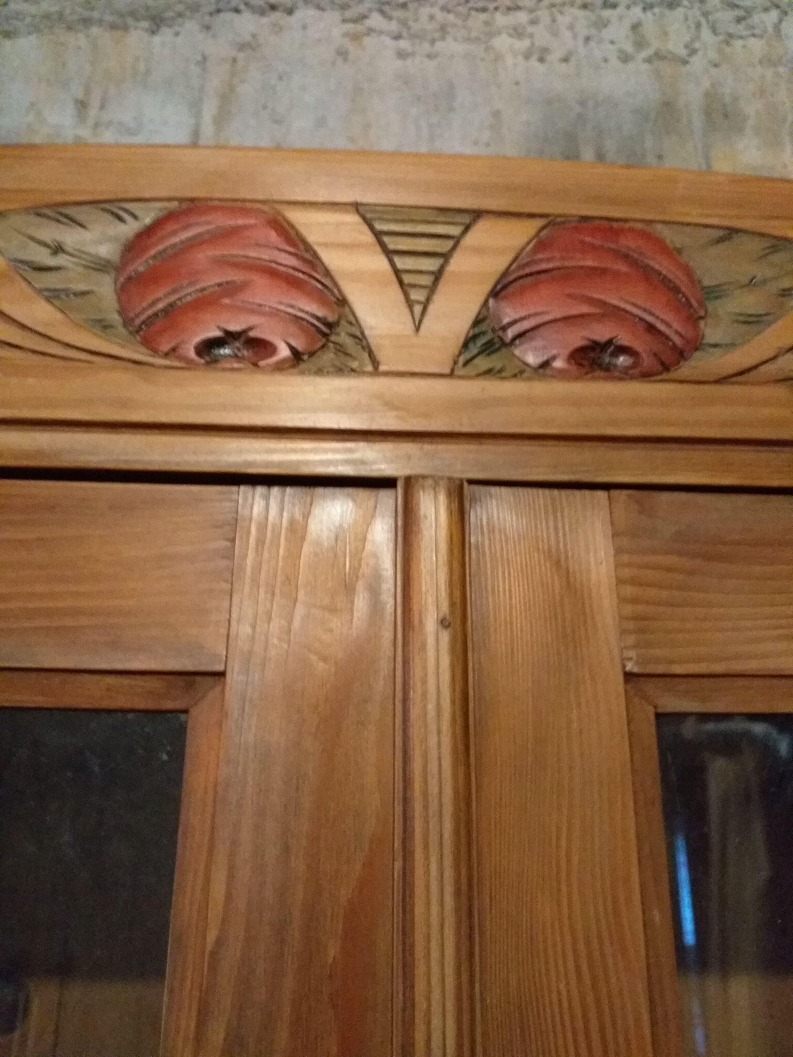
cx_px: 396
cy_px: 528
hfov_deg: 53.1
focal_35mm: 26
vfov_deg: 67.3
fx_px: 794
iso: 640
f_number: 1.9
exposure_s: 1/17
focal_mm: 3.6
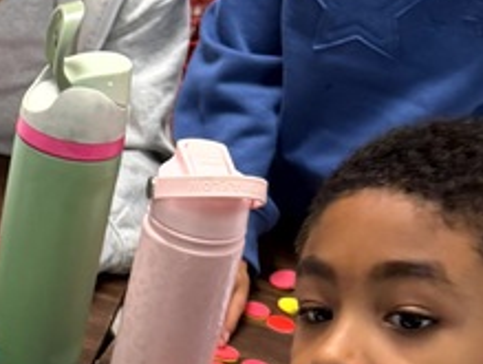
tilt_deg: -28.8
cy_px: 355
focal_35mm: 112
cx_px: 135
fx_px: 1565
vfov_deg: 13.1
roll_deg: -13.8
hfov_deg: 17.5
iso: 200
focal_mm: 6.76
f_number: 1.78
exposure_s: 1/60
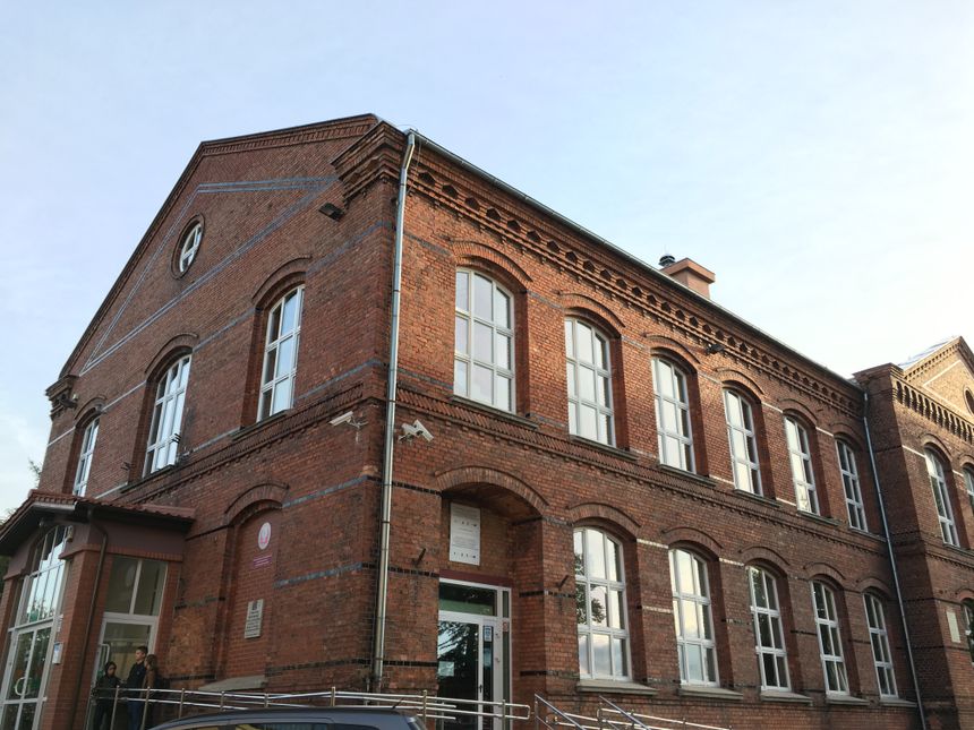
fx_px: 816
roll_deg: -0.2
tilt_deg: +26.8
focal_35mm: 29
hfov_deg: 61.7
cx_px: 487
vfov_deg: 48.2
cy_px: 365
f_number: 2.2
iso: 25
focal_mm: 4.15
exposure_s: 1/199
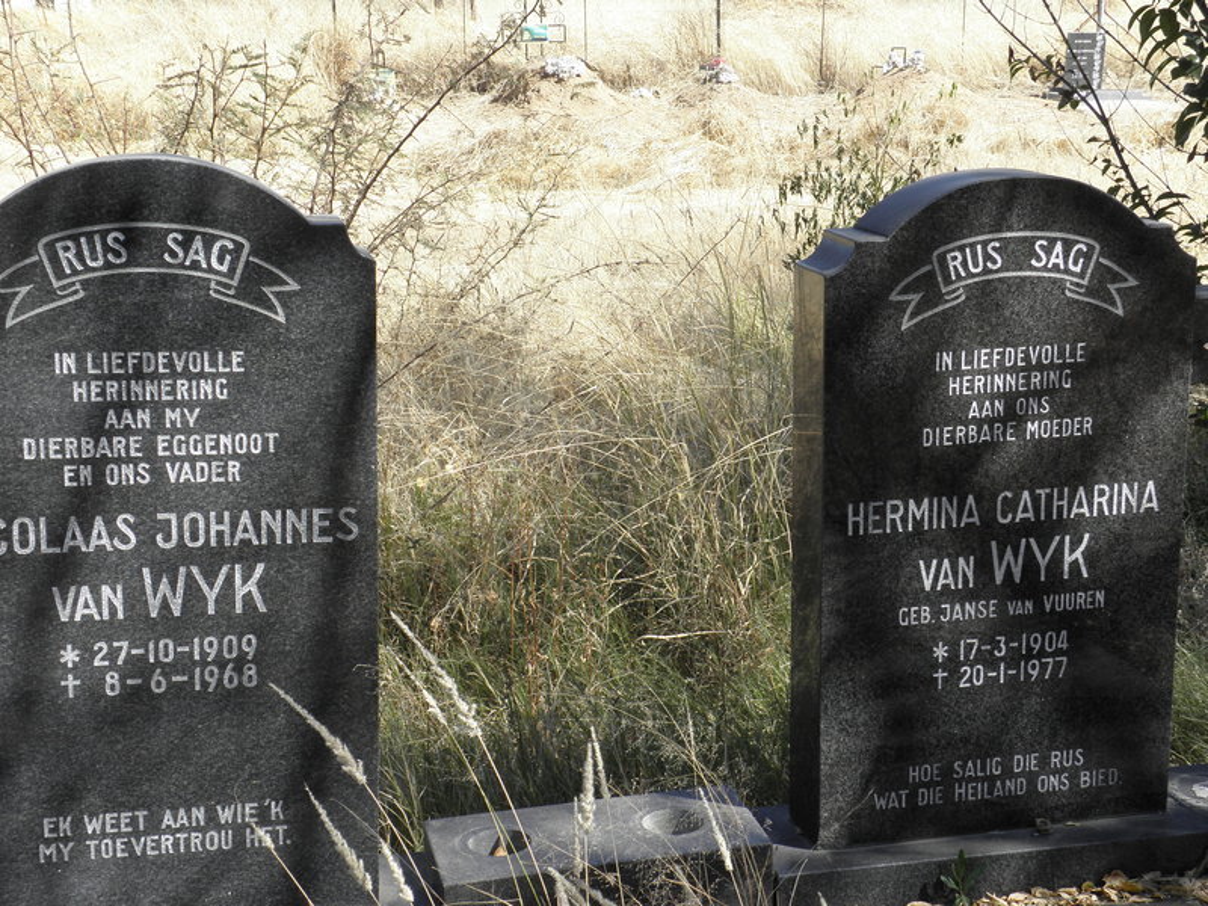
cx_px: 604
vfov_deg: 29.7
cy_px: 453
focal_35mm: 49
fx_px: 1710
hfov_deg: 38.9
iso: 64
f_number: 5.6
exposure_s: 1/125
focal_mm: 8.87
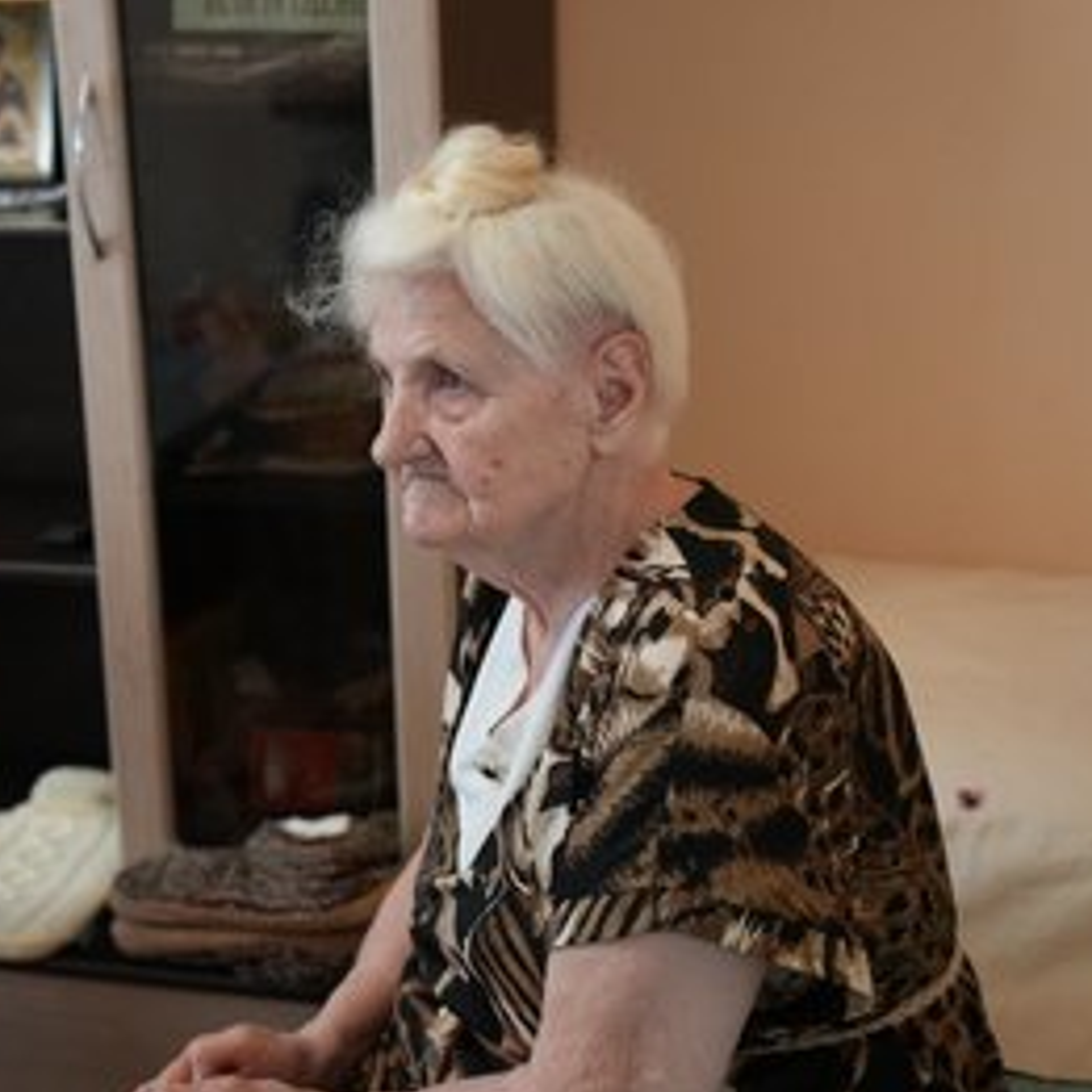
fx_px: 2141
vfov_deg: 28.6
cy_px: 554
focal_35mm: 60
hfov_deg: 28.4
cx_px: 368
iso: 5000
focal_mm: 46
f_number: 2.8
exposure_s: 1/160
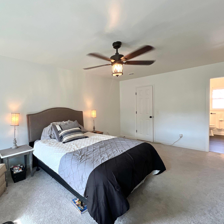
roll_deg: +1.5
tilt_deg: -3.8
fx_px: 117
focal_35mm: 16
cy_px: 113
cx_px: 85
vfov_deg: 87.4
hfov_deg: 85.9
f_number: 1.8
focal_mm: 1.57
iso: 125
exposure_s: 1/60
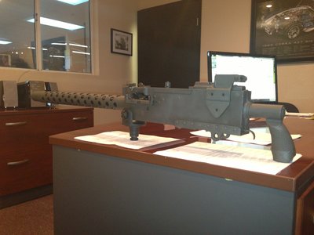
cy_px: 118
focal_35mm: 33
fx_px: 299
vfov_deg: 42.9
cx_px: 157
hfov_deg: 55.4
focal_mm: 4.13
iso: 200
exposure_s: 1/20
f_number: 2.4
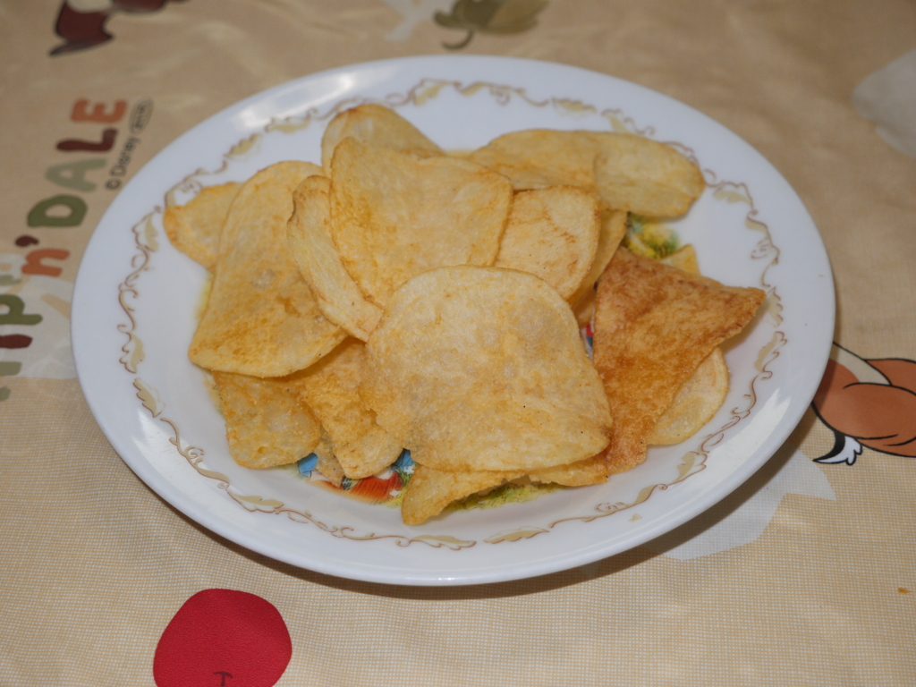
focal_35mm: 58
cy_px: 344
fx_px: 1535
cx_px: 458
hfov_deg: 33.2
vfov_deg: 25.2
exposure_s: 1/30
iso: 200
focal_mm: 29
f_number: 5.4
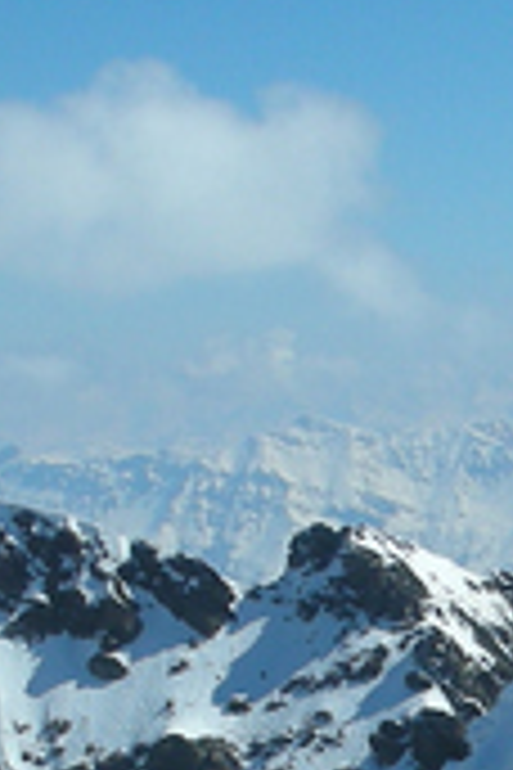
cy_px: 851
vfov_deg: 11.9
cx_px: 580
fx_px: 3633
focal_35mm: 170
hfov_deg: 8.0
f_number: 8.5
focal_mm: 5.8
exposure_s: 1/214
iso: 50
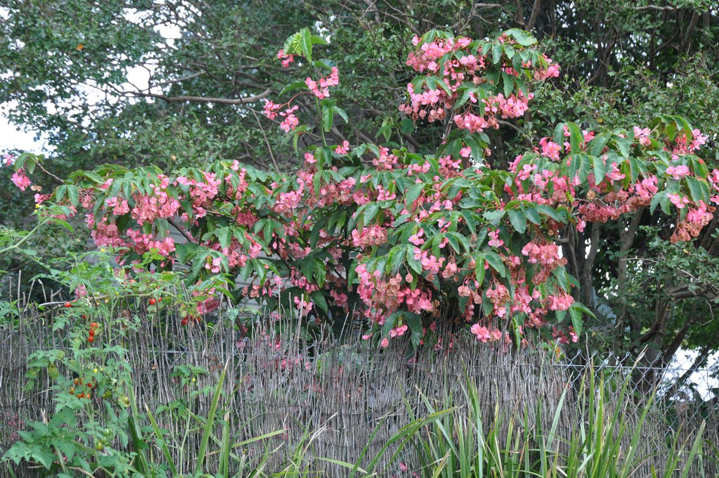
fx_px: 1197
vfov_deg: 22.6
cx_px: 360
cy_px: 239
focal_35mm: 60
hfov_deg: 33.4
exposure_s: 1/125
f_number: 5.6
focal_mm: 40
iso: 220
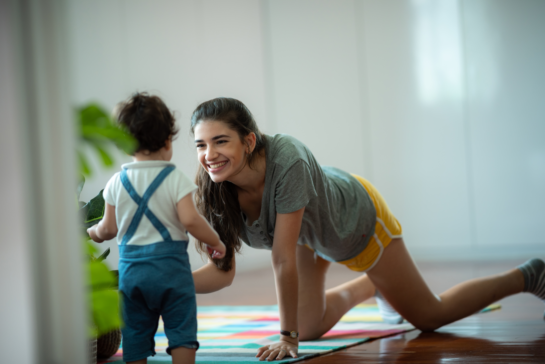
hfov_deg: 19.4
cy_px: 182
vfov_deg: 13.1
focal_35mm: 105
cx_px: 272
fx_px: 1590
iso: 100
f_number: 1.4
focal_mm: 105
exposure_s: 1/320
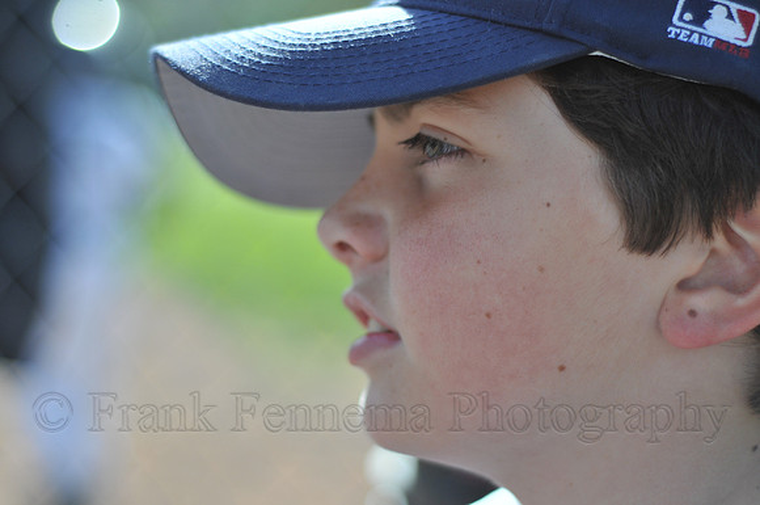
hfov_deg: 27.0
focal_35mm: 75
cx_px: 380
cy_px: 252
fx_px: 1581
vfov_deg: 18.1
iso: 200
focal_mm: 50
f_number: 2
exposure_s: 1/4000
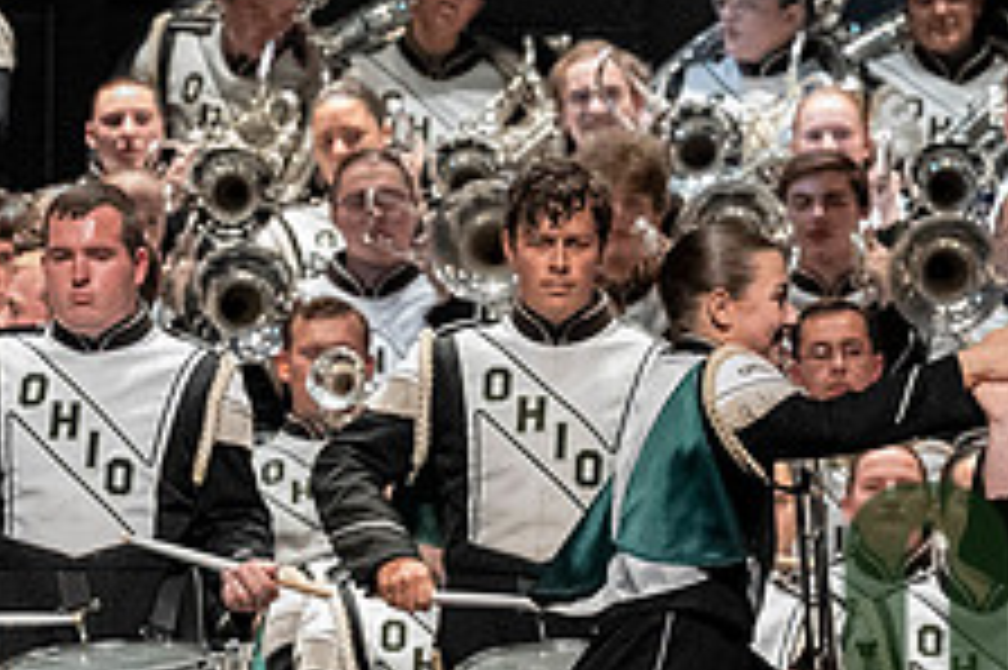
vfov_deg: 2.5
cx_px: 1184
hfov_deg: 3.8
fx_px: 15192
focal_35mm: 543
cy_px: 692
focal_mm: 140
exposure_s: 1/500
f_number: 4
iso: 4000
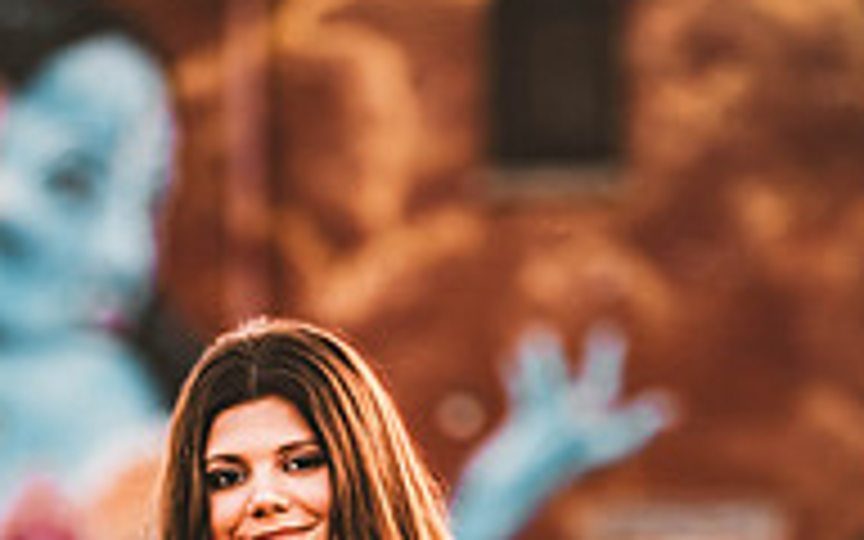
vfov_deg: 4.1
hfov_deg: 6.5
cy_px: 729
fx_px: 7606
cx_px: 274
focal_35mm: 323
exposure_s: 1/125
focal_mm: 135
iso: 640
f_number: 2.8
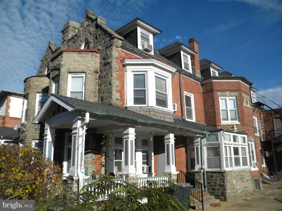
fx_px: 228
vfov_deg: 49.7
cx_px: 141
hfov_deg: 63.4
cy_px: 106
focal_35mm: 28
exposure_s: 1/402
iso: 80
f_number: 7
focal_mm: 5
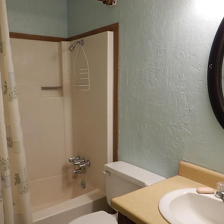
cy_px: 122
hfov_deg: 51.1
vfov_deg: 51.0
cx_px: 106
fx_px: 234
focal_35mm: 32
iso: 160
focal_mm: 4.3
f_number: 2.8
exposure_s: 1/30
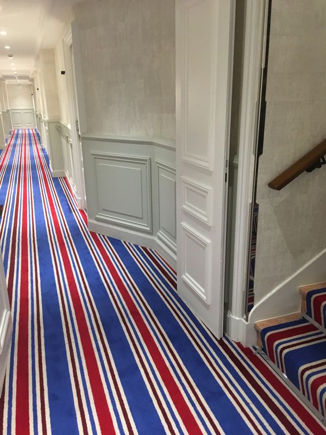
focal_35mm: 29
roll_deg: +1.7
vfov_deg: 61.7
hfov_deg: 48.2
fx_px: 364
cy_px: 218
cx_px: 163
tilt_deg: -18.7
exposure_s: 1/33
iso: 250
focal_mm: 4.15
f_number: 2.2
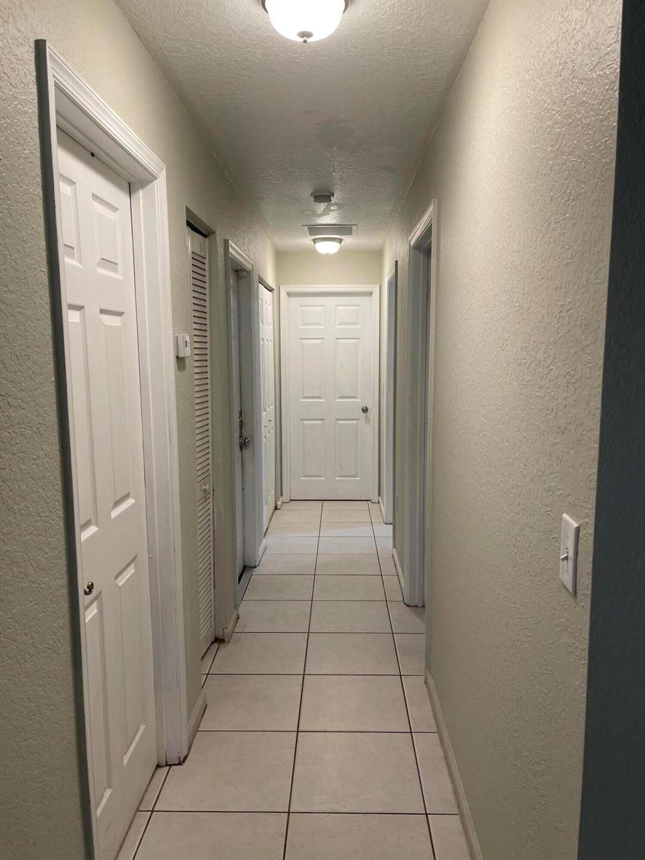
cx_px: 322
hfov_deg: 54.9
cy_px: 430
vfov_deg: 69.4
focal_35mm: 25
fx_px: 621
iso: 80
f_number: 1.6
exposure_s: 1/60
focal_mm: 5.1
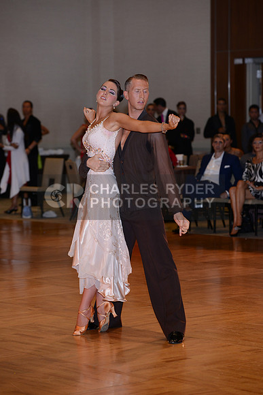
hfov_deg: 10.2
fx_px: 1478
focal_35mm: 135
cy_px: 198
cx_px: 132
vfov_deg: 15.2
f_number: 4.5
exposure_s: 1/250
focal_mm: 135
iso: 1000
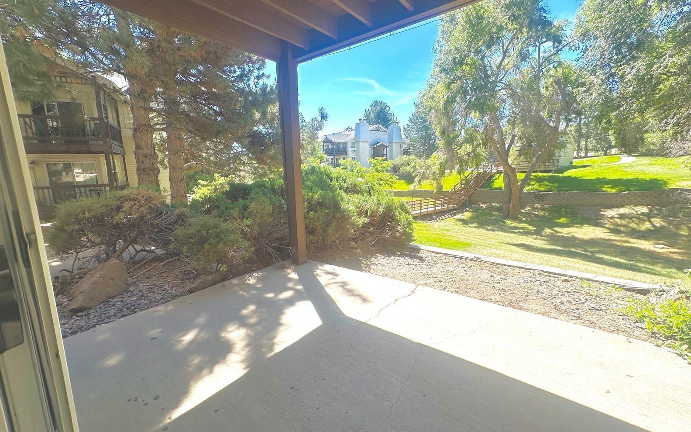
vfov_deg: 74.8
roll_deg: +2.2
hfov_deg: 101.5
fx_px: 282
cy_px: 211
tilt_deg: -7.9
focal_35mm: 15
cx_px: 345
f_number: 2.2
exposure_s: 1/801
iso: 40
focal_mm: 2.22
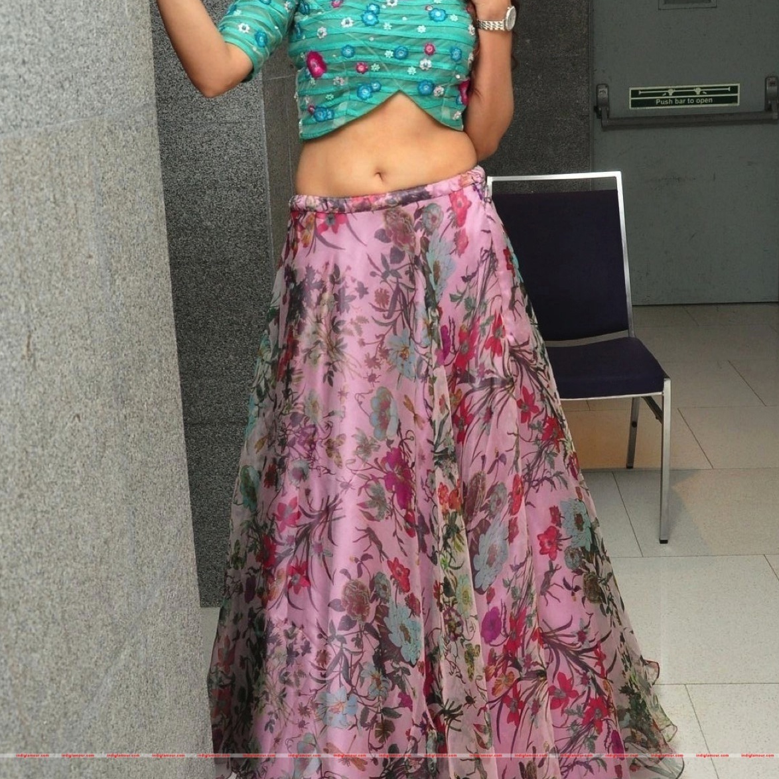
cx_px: 395
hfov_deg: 36.1
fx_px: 1197
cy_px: 301
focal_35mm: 47
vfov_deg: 35.9
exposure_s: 1/125
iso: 1250
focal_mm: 24
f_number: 7.1
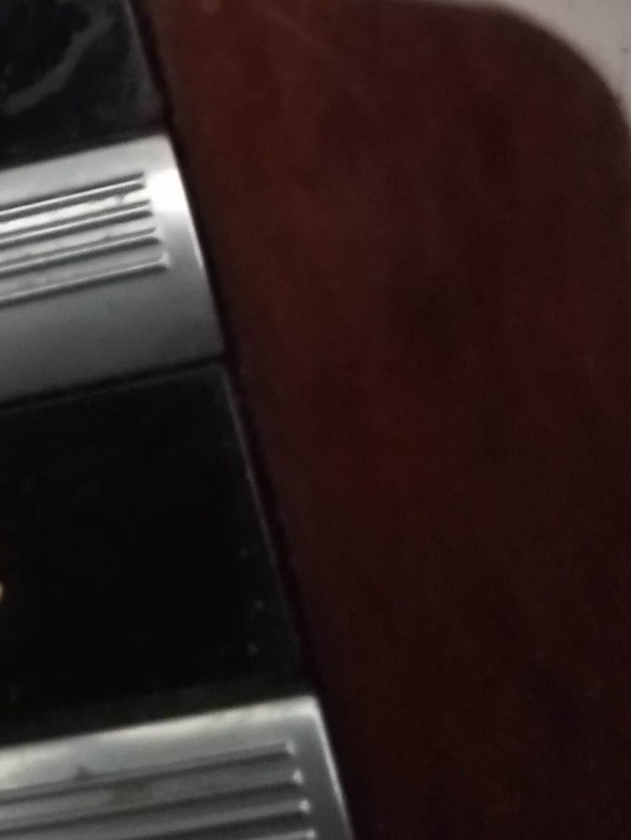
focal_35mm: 103
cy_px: -195
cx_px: -61
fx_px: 2502
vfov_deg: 18.0
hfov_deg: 14.1
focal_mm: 3.95
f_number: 1.8
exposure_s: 1/20
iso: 641
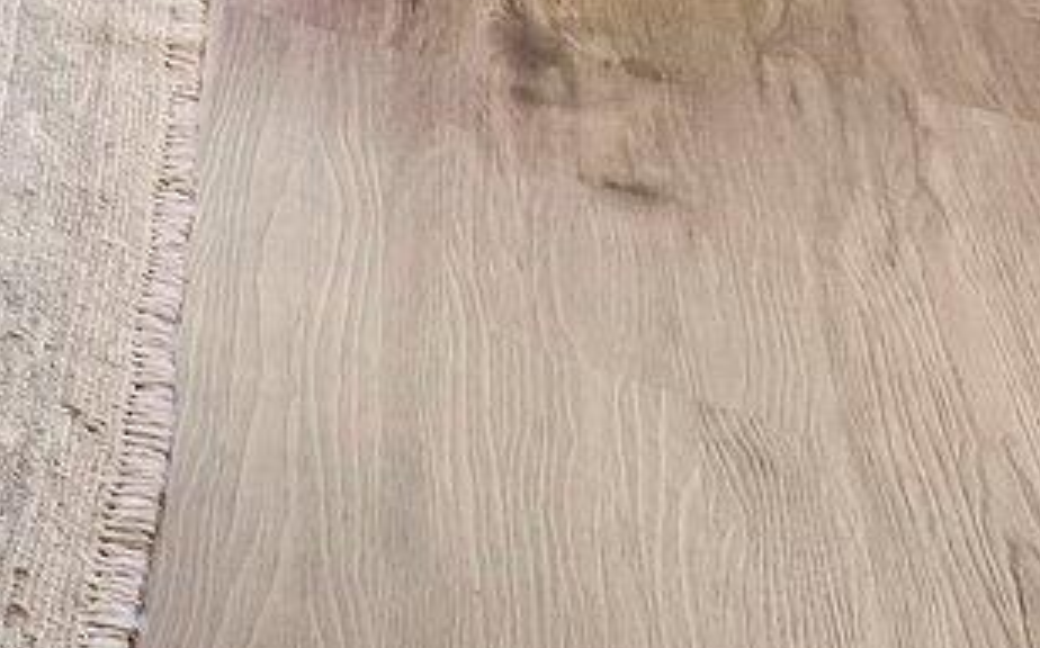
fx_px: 2691
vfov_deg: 9.7
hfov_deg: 13.0
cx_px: -1746
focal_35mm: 95
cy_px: -1426
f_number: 8
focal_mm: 14
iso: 280
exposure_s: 1/15
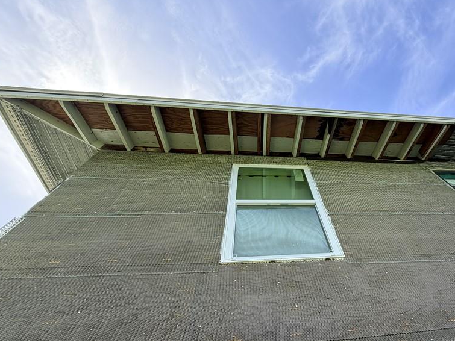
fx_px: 250
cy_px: 214
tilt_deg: +51.7
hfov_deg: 82.0
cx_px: 301
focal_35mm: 19
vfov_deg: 67.5
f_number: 2.2
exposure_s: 1/613
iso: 40
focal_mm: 2.22
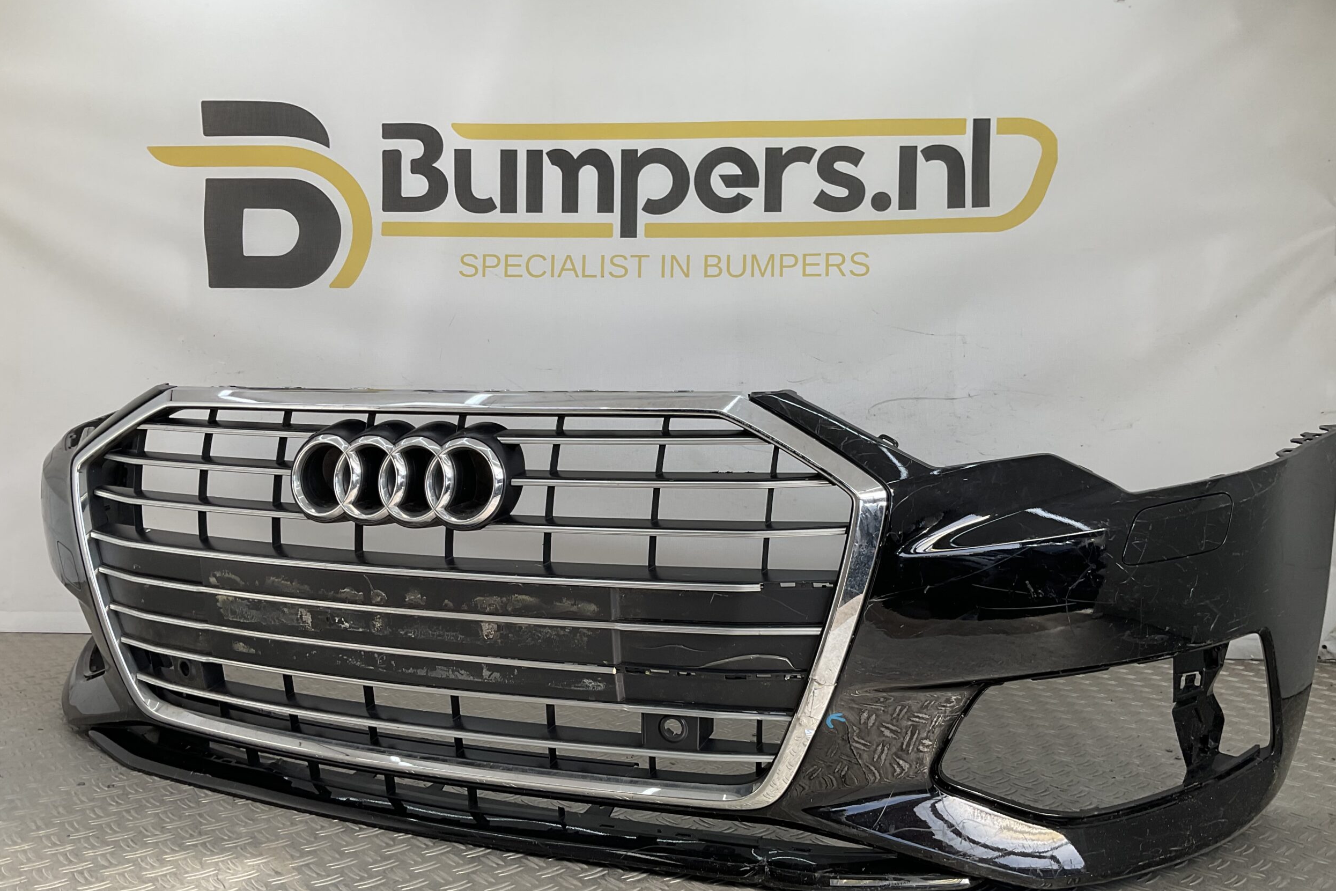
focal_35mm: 31
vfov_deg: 42.2
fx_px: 1150
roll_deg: -3.0
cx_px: 676
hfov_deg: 60.3
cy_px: 503
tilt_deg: -4.6
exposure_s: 1/260
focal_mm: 3
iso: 16
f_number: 1.8
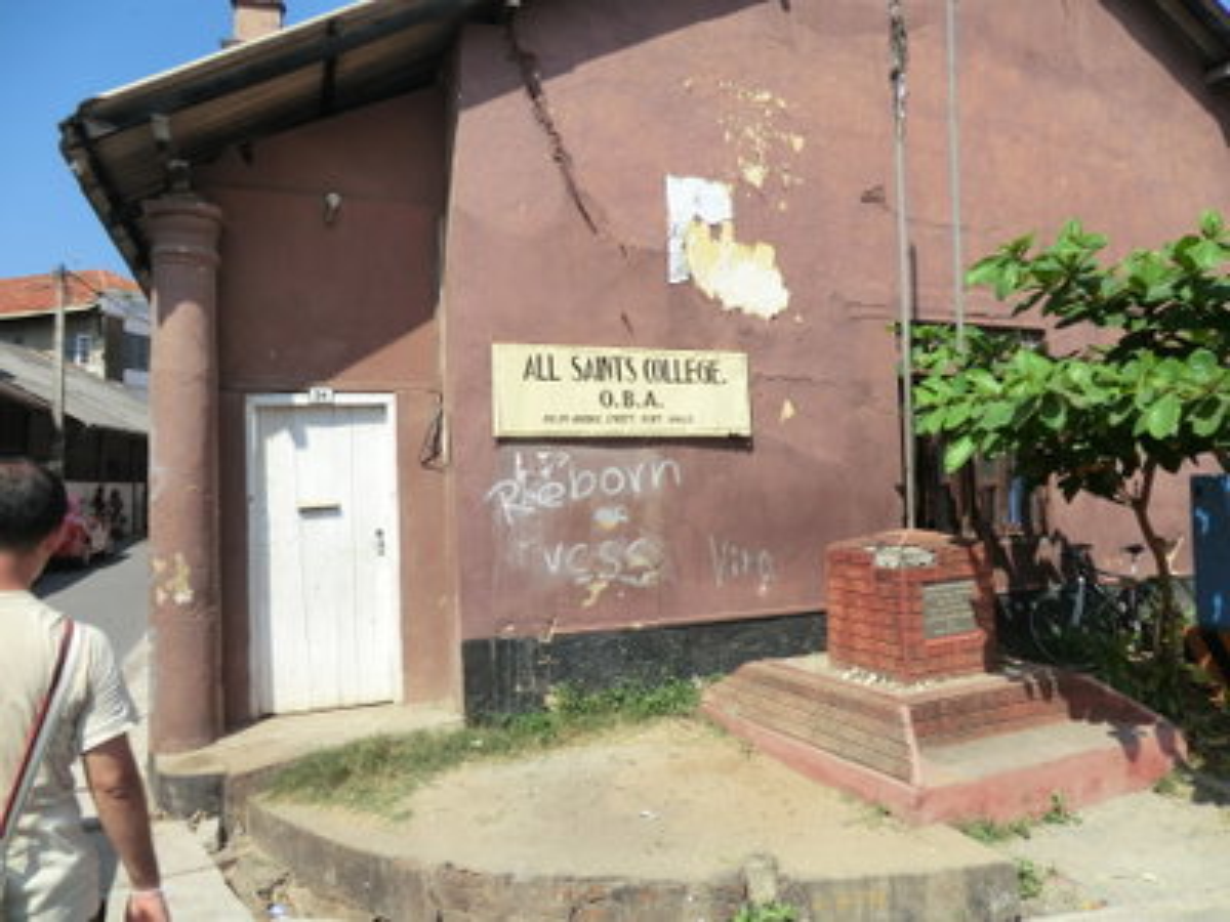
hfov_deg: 71.6
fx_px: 853
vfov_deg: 56.8
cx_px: 615
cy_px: 461
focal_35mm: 24
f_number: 7.5
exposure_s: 1/200
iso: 80
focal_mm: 4.3
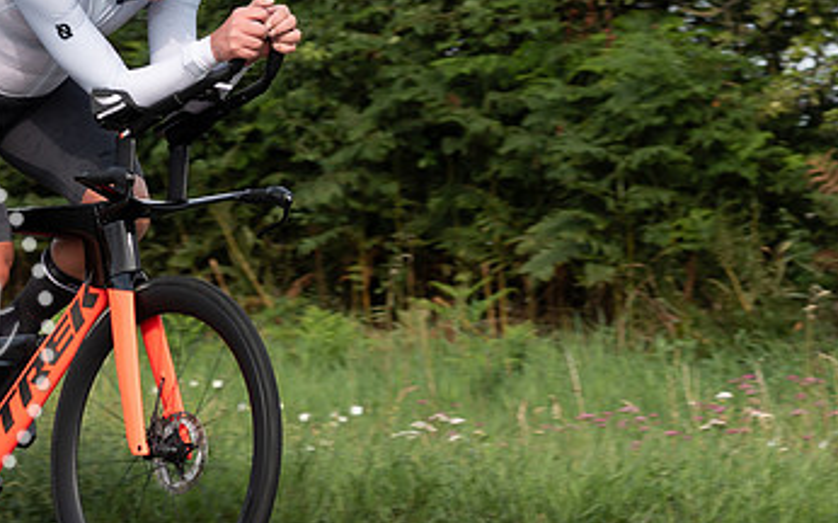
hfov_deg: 8.1
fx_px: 5890
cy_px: 146
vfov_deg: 5.1
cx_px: 171
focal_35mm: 258
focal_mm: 74
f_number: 4
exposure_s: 1/640
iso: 125
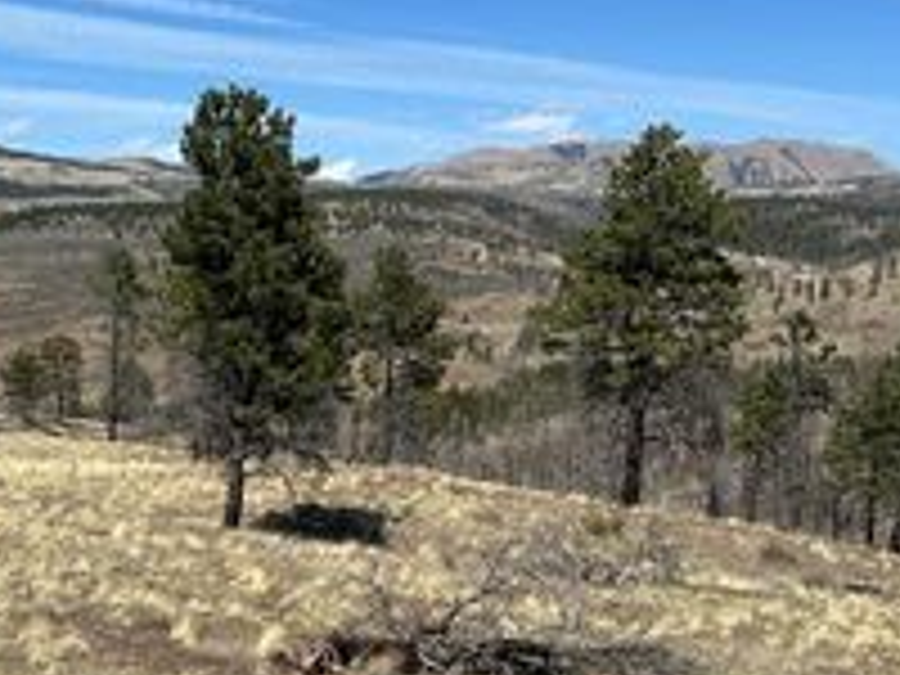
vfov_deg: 22.5
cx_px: 414
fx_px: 1690
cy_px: 434
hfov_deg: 29.8
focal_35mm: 65
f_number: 1.5
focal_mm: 5.7
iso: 50
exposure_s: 1/5882
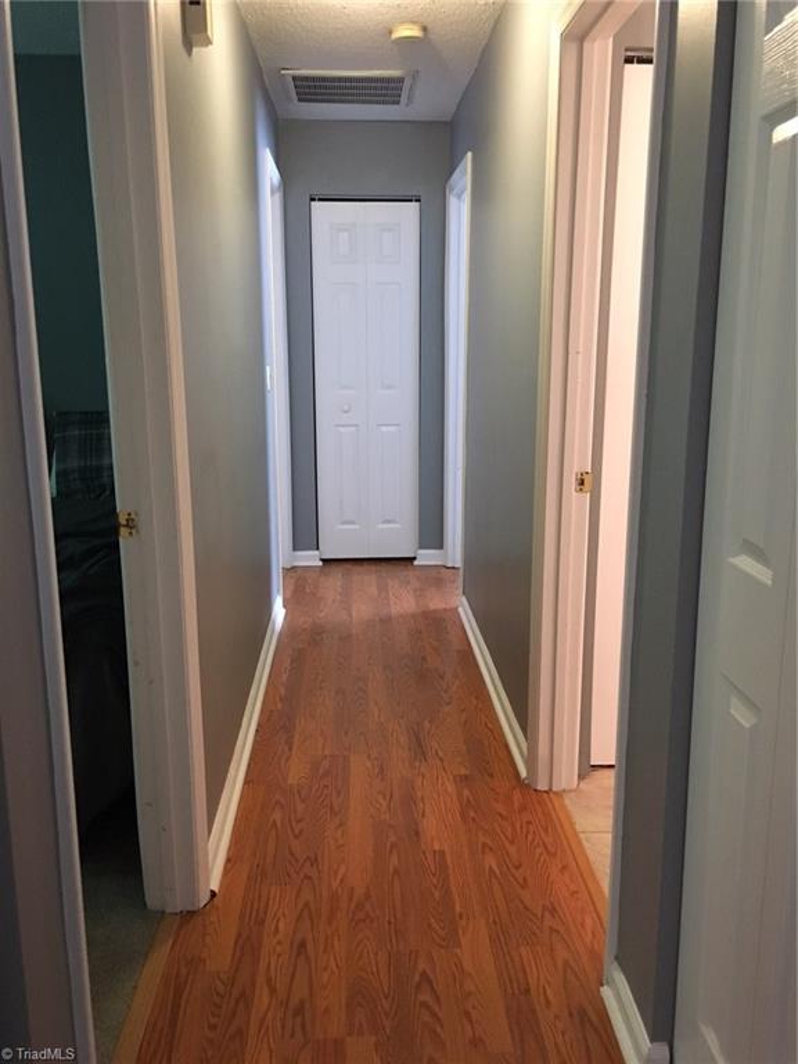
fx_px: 891
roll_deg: -0.4
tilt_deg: -12.5
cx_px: 399
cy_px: 532
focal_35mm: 29
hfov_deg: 48.2
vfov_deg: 61.7
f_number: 2.2
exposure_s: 1/15
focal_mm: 4.15
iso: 200
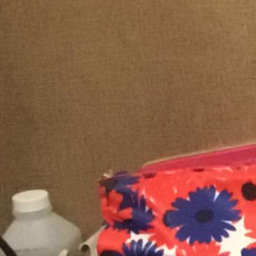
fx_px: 1891
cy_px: 11
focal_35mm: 226
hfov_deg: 6.4
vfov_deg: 7.7
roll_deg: +1.6
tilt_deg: -13.0
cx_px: 985
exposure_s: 1/15
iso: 250
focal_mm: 3.3
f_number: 2.4
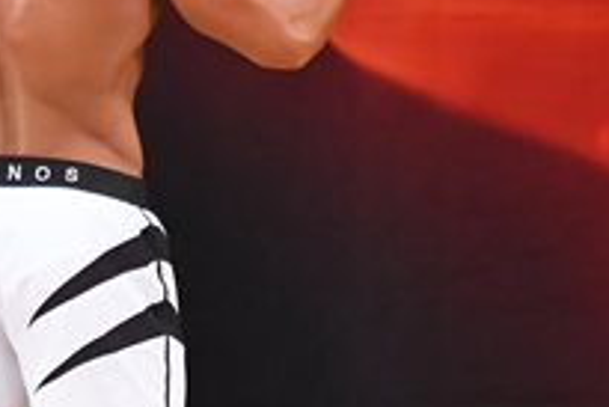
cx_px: 105
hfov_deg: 2.3
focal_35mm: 905
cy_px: 244
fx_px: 15320
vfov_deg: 1.5
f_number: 5.6
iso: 3200
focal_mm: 160
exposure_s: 1/400
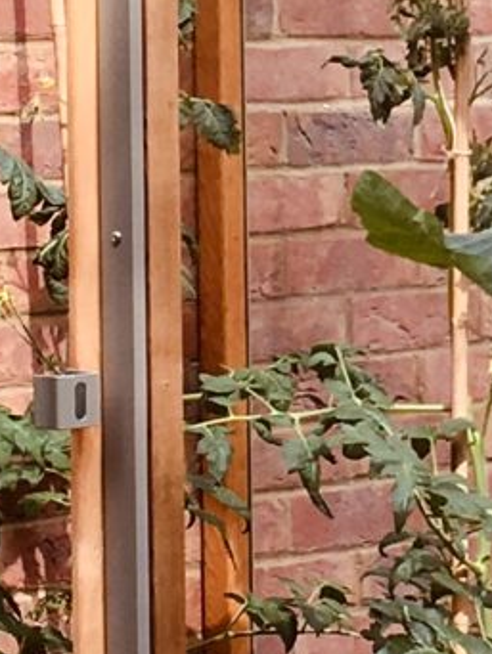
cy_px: 164
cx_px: 492
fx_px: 4107
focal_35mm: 217
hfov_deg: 6.8
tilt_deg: -2.2
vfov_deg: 9.1
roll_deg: +1.7
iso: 25
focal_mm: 4.15
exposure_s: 1/366
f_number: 2.2
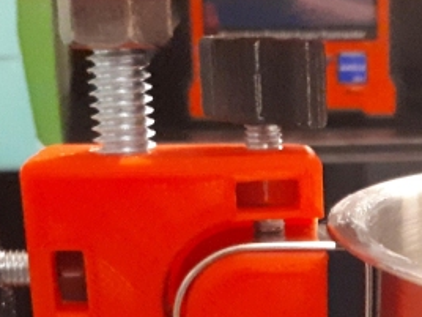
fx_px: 1256
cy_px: 456
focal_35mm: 103
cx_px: 411
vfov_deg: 13.6
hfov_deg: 18.6
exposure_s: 1/10
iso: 1000
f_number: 1.9
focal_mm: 3.6
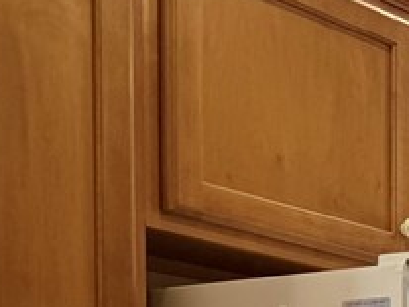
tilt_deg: -4.1
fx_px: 1394
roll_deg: -1.1
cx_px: 914
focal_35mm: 118
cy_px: 665
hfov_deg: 13.3
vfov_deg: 11.1
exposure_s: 1/120
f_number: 1.78
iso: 80
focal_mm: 6.76
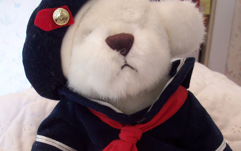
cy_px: 140
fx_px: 348
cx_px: 120
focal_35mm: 53
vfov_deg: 23.7
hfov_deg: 38.2
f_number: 2.8
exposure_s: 1/30
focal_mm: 5.6
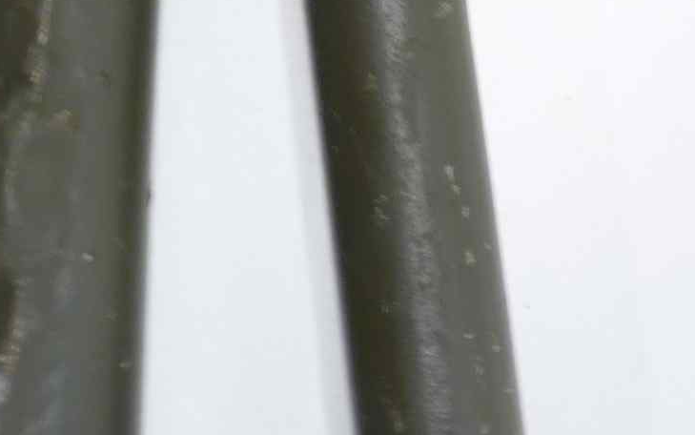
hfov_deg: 22.3
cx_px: 294
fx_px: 1762
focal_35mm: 93
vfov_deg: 12.7
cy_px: -358
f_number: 3.3
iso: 80
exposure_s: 1/10
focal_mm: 4.1
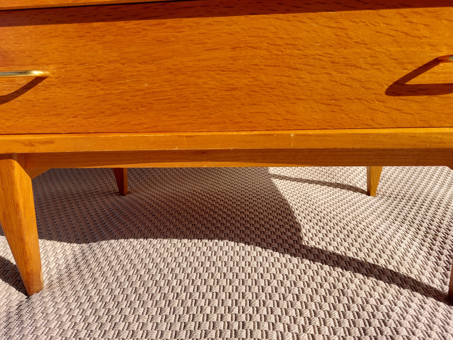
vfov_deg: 54.9
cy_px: 170
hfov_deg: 69.4
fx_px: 327
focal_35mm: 25
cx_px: 226
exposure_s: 1/663
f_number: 1.8
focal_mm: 5.23
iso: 25
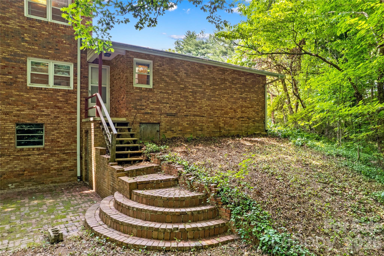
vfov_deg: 57.2
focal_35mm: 22
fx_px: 235
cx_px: 192
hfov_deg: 78.6
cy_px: 128
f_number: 2.8
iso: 100
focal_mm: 8.38
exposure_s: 1/40
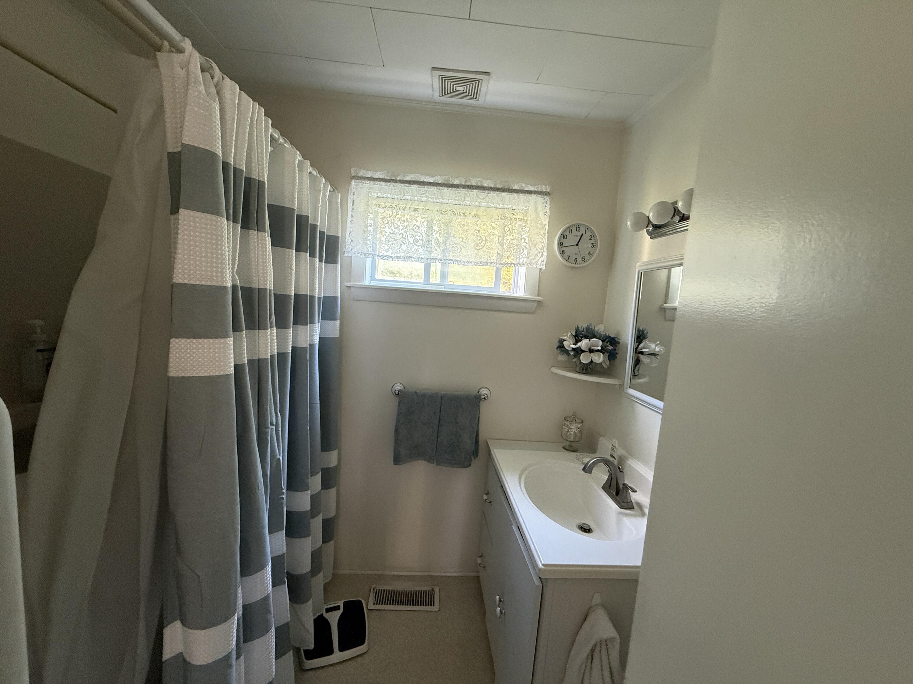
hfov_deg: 102.1
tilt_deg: -6.0
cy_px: 342
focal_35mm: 14
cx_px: 456
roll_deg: -3.5
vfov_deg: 85.7
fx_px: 369
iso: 400
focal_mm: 2.22
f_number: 2.2
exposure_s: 1/60
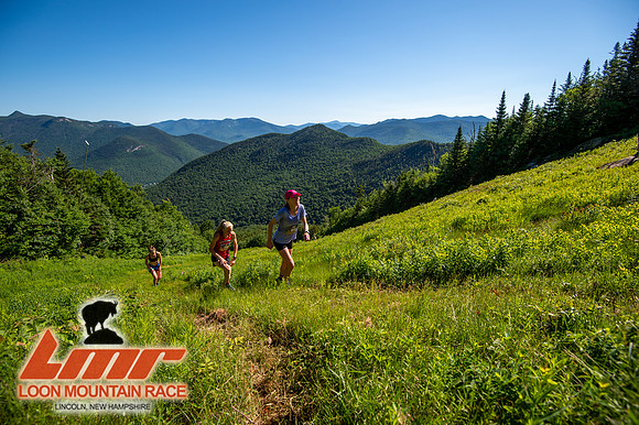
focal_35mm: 16
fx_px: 284
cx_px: 320
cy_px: 212
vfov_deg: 73.7
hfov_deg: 96.8
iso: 100
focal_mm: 16
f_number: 5
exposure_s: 1/640
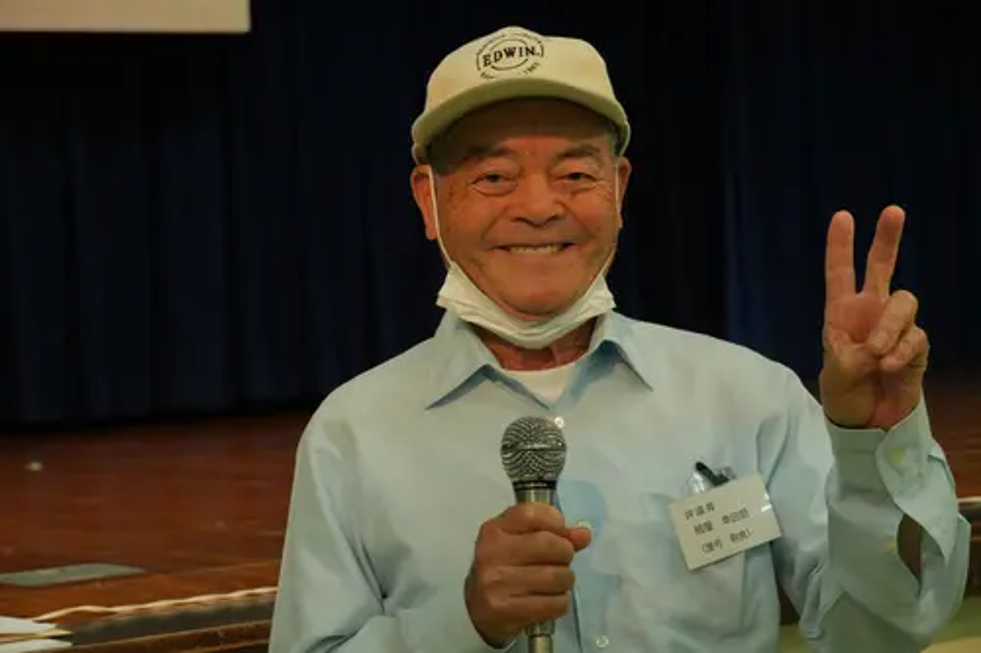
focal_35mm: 86
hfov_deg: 23.8
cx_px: 490
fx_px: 2329
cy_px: 326
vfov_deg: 16.0
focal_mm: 57
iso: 640
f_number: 5.6
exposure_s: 1/100
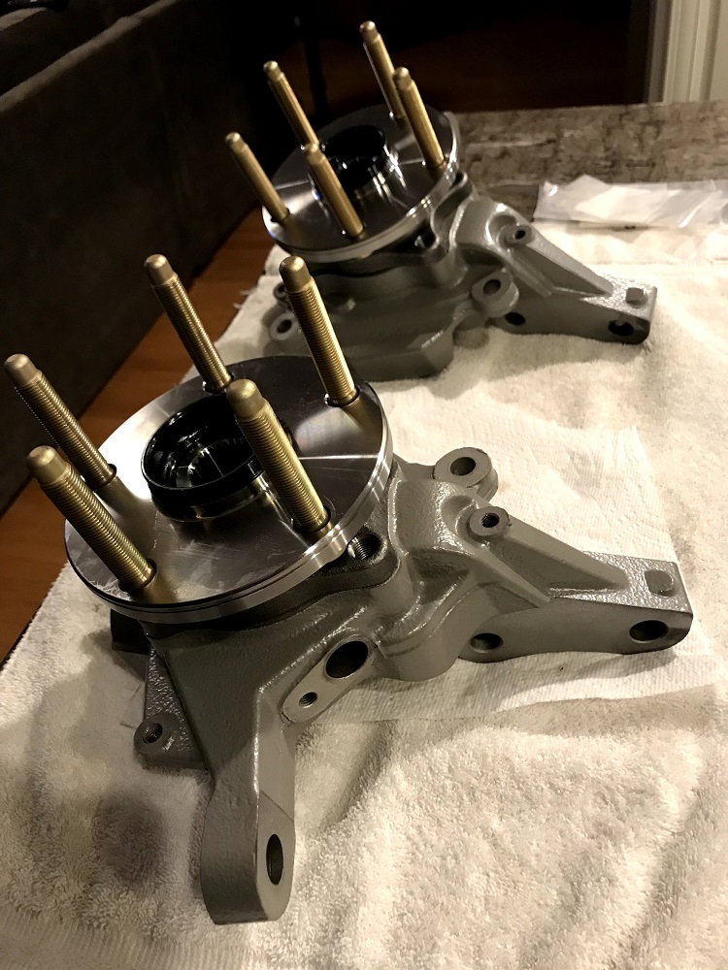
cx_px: 364
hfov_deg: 49.7
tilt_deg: -41.8
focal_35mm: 28
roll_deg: +11.6
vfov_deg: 63.4
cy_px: 485
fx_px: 785
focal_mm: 3.99
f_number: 1.8
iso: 100
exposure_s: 1/12
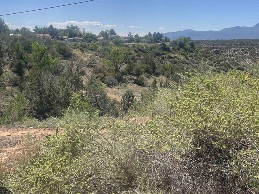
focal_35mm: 40
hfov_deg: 45.0
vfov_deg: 35.6
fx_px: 299
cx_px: 199
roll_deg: -1.1
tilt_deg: -4.8
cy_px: 67
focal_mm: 5.1
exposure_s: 1/5376
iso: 32
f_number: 1.6
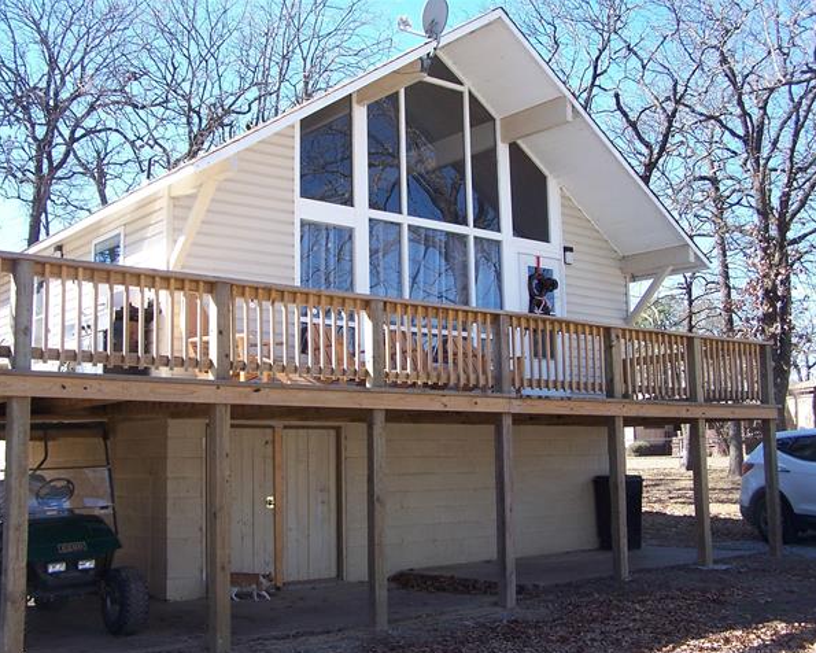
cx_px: 391
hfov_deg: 43.8
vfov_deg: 35.7
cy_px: 328
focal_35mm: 42
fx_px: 1014
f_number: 2.8
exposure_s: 1/250
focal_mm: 6.7
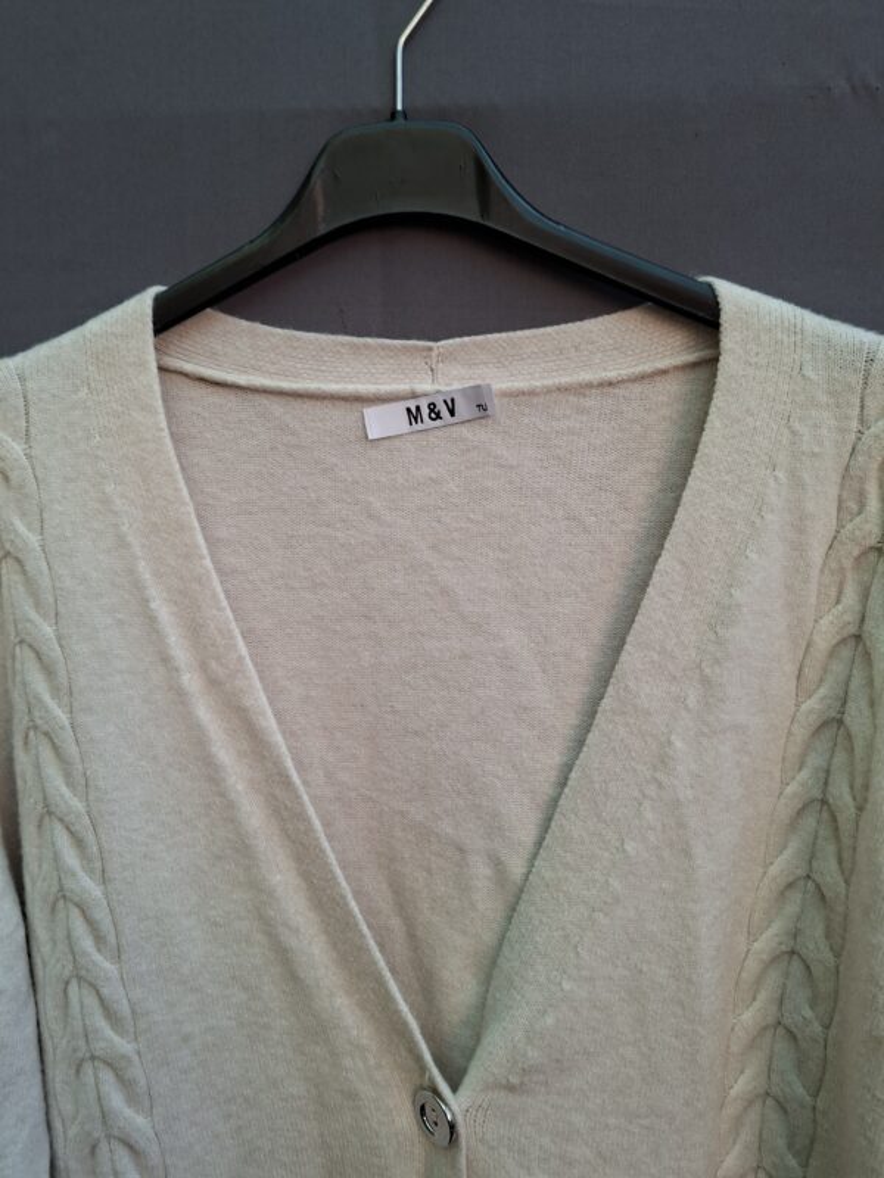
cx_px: 442
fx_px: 783
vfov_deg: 73.9
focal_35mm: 23
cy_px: 589
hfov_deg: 58.9
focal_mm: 5.54
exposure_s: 1/100
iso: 50
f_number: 1.8
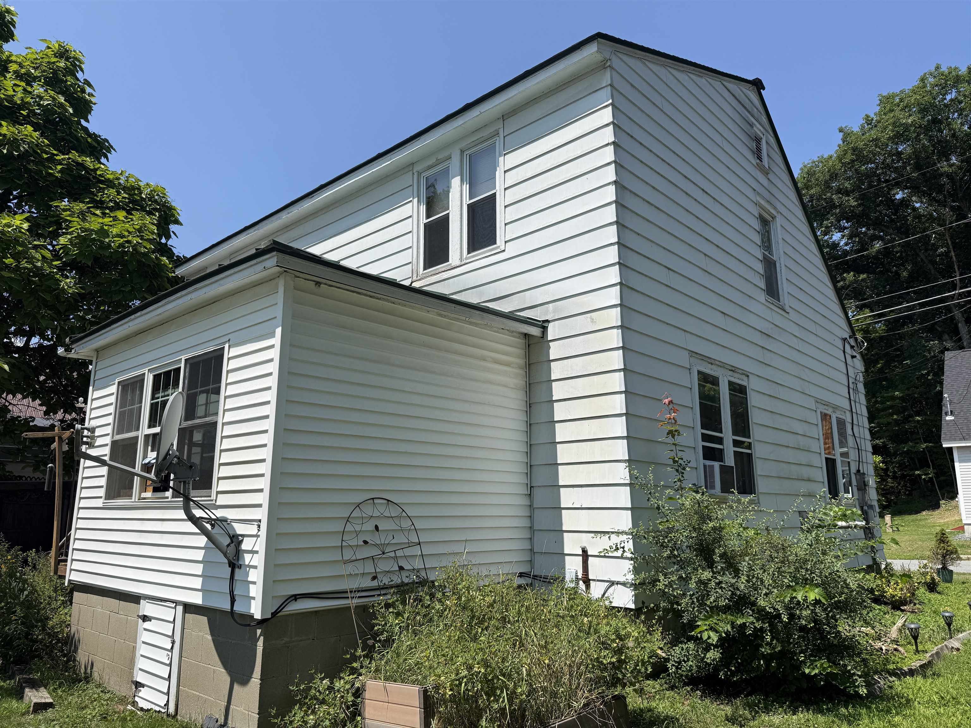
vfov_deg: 56.8
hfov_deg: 71.6
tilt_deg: +11.8
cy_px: 364
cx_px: 486
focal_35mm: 24
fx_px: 673
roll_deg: +0.2
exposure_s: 1/5714
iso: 80
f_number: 1.78
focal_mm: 6.76
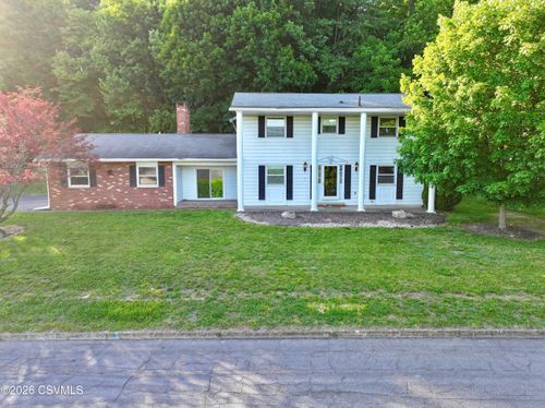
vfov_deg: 56.7
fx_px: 377
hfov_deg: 71.6
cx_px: 272
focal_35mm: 24
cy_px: 204
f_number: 2.8
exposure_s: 1/200
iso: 100
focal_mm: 12.29
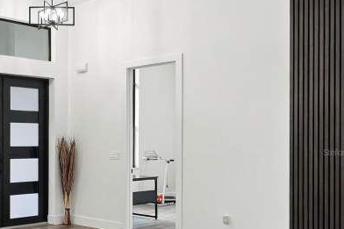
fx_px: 468
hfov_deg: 36.8
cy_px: 152
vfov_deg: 27.3
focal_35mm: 49
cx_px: 11
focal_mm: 16
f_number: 4
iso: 500
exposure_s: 1/160
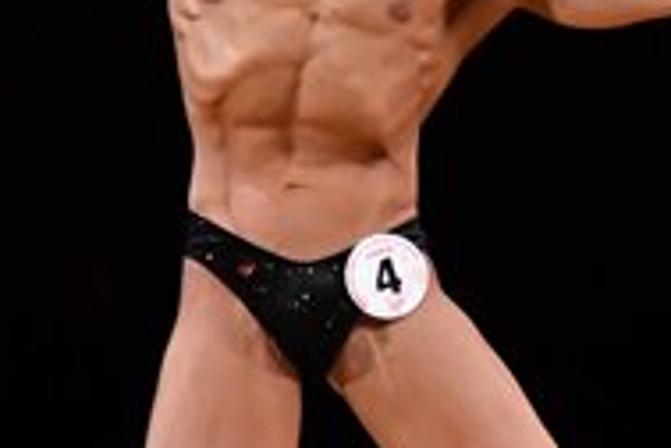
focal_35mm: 891
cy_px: 210
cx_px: 588
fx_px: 16606
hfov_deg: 2.3
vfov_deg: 1.5
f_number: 5.6
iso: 3200
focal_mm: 145
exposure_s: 1/400
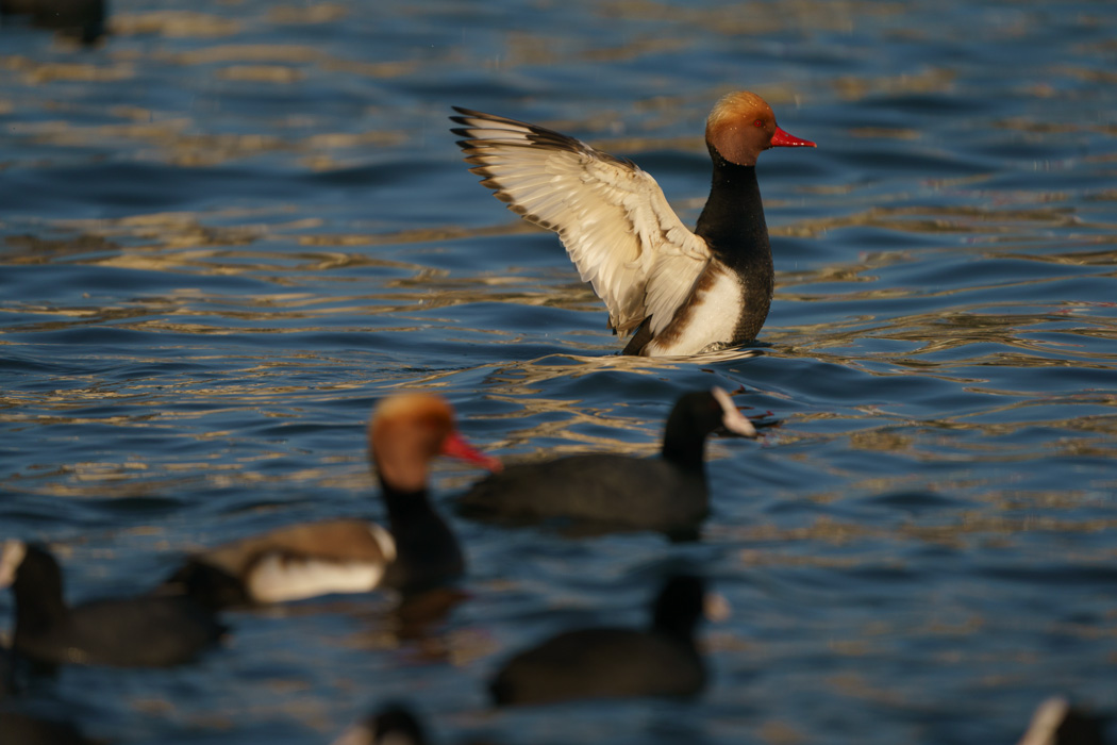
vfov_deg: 2.3
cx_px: 558
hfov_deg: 3.4
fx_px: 18615
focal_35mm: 600
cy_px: 372
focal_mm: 600
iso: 400
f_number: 6.3
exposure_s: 1/2000
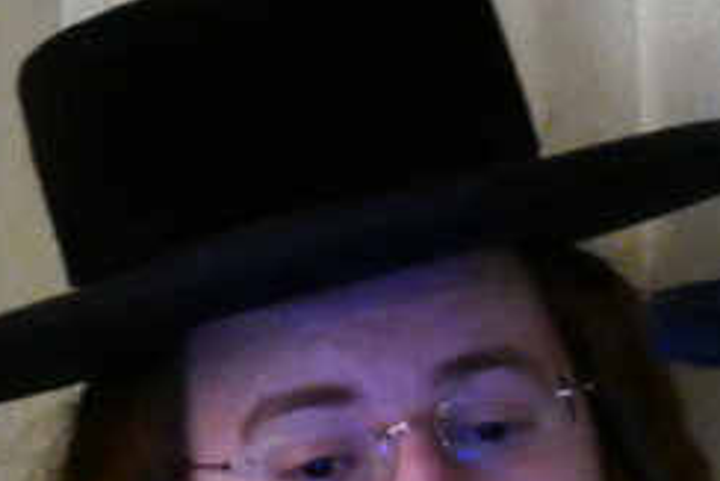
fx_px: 12507
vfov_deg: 2.2
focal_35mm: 625
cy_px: 736
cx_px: 918
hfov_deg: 3.3
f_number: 5.3
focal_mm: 39.6
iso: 1600
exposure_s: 1/20
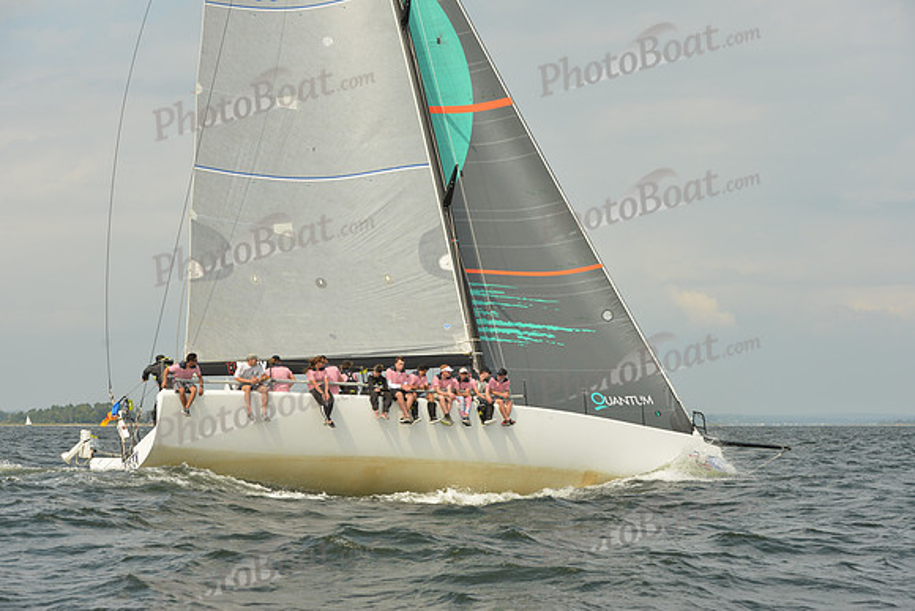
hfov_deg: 28.8
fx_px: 1779
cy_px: 306
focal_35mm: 70
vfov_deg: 19.5
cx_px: 458
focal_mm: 70
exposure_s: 1/1250
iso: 320
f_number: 8
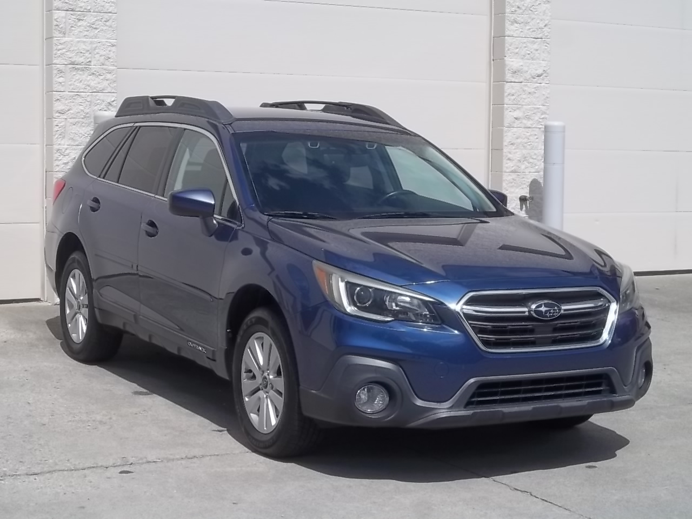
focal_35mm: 71
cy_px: 260
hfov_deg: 27.4
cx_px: 346
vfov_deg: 20.7
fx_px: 1419
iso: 64
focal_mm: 12.67
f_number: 5.9
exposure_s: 1/400
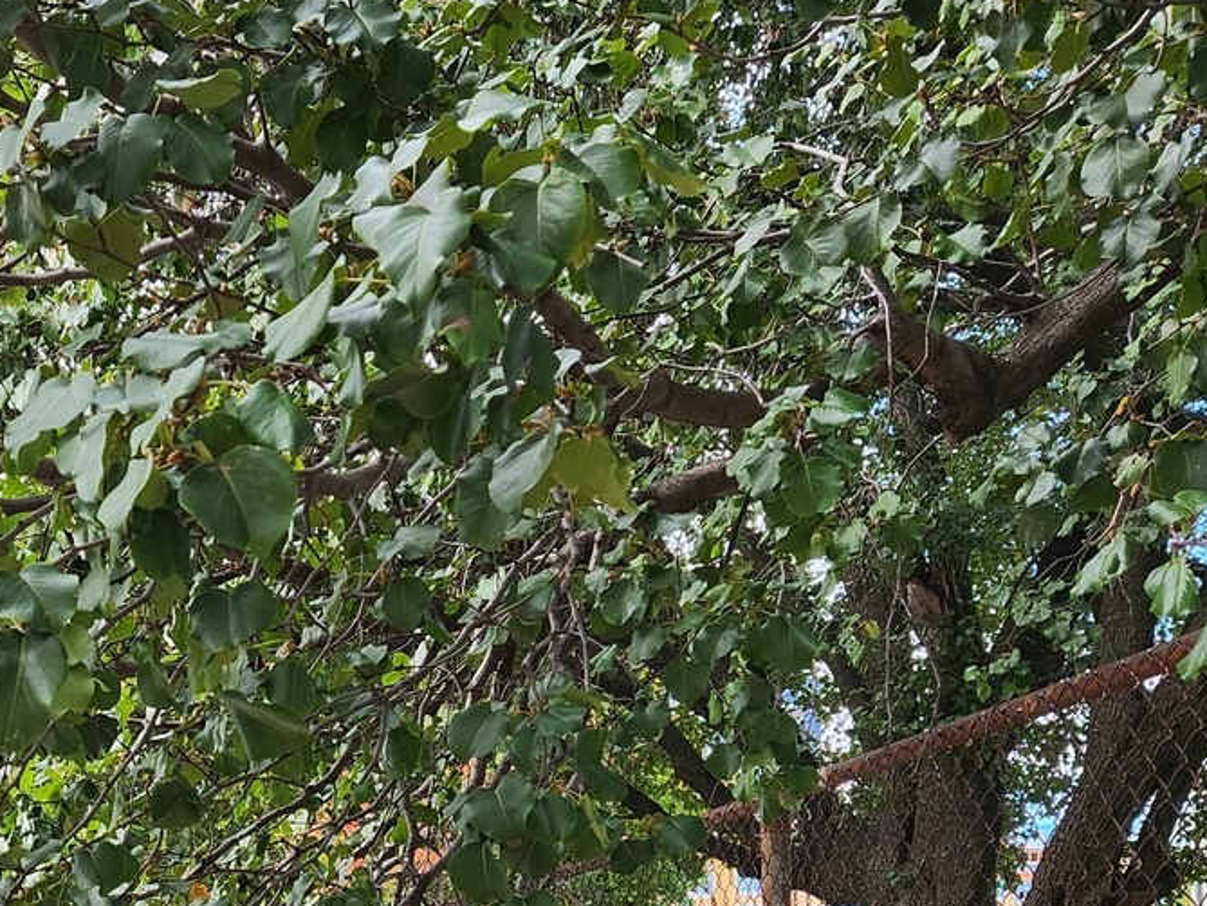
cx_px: 103
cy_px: 1003
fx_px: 1918
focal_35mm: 55
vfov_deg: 24.7
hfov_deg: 33.0
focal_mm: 5.4
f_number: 1.8
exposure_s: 1/180
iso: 25
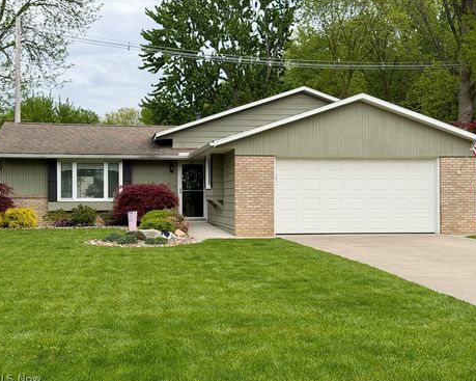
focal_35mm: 51
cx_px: 248
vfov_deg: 29.7
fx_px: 718
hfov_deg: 36.7
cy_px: 193
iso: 64
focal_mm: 6.76
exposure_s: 1/2146
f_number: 1.78
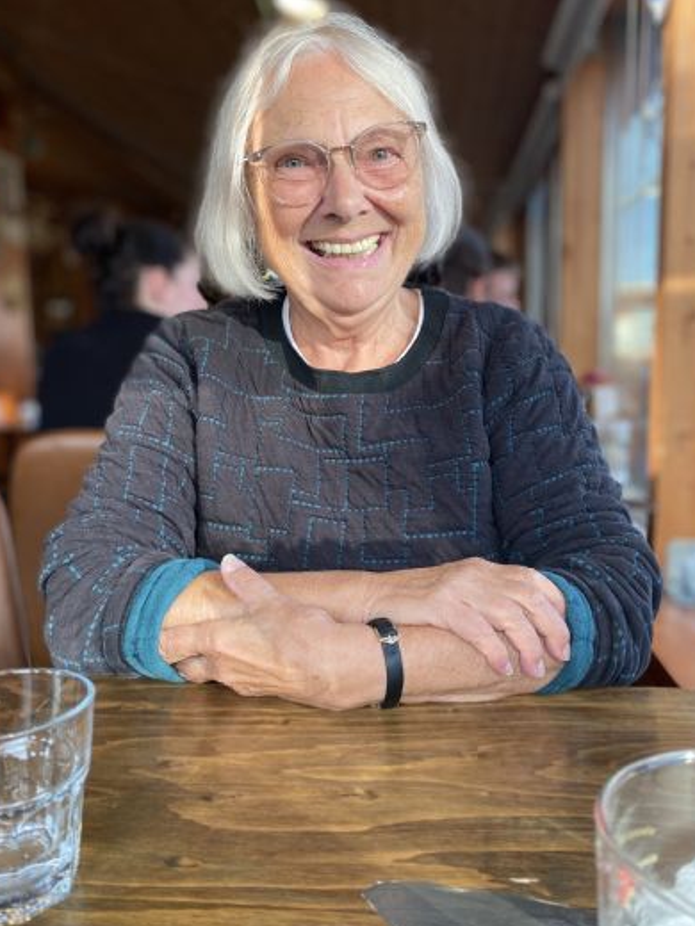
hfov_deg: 46.8
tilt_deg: -7.5
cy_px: 474
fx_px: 803
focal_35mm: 30
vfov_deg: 60.0
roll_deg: -0.3
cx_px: 351
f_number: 1.8
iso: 32
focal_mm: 4.25
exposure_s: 1/134
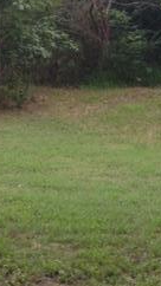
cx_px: 79
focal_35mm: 95
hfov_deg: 12.7
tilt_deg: -8.7
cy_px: 86
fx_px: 722
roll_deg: -0.8
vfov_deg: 22.3
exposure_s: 1/40
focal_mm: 4.12
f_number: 2.4
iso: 50
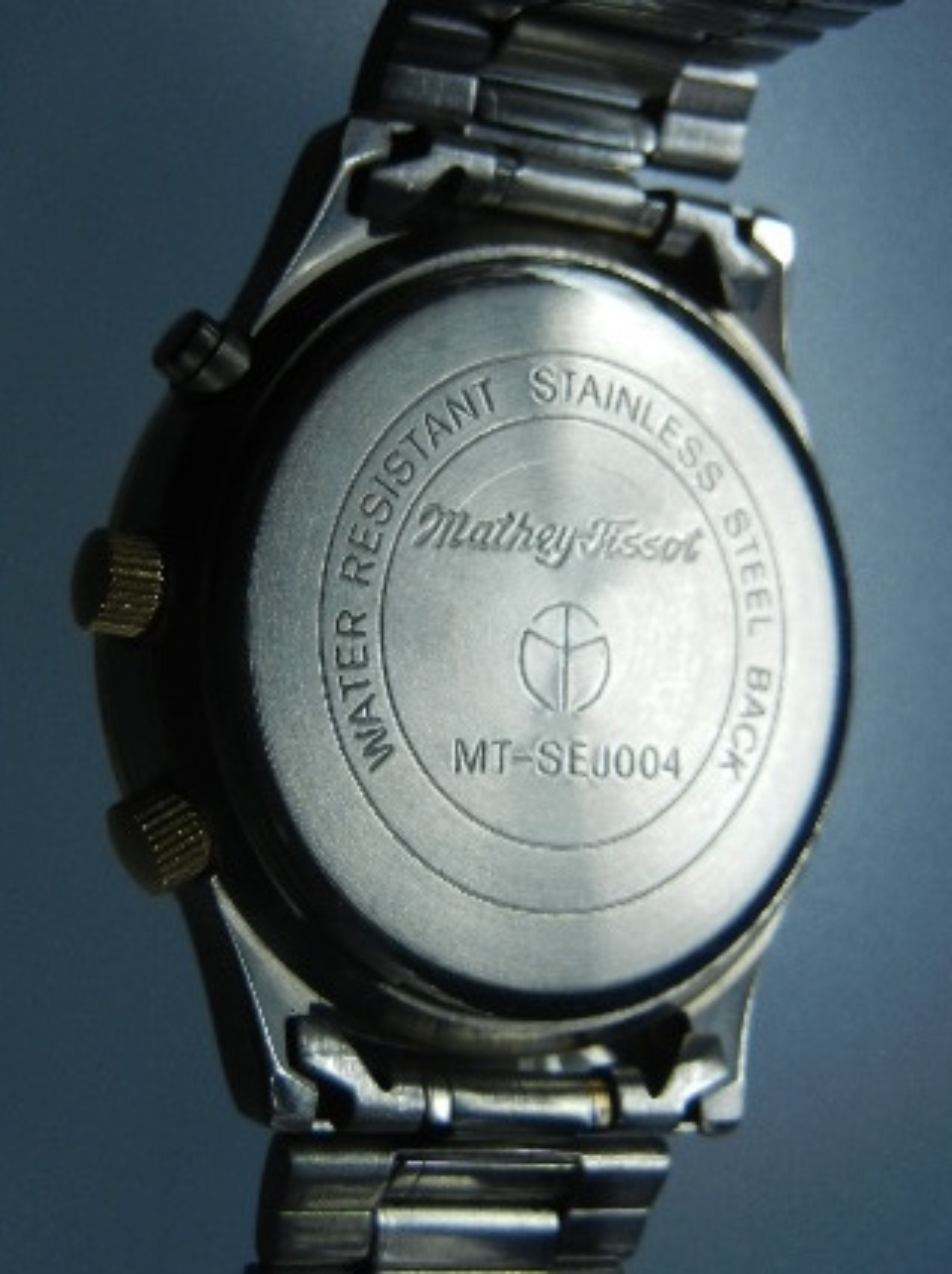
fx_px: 1653
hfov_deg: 32.1
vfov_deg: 42.1
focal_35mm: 45
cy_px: 637
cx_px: 476
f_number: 3.8
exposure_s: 1/301
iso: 160
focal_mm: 8.1
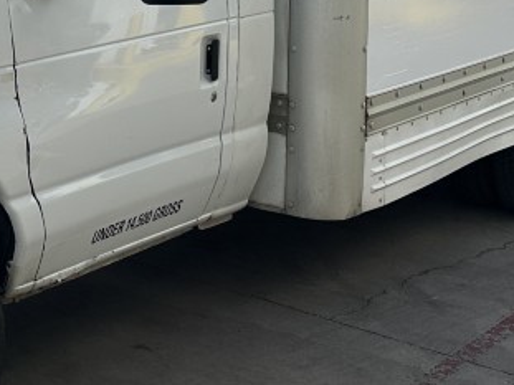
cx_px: 26
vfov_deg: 18.2
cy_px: 15
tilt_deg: -7.2
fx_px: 1173
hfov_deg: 23.9
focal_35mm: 79
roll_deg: -1.3
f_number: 1.78
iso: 80
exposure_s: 1/5848
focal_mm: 6.86
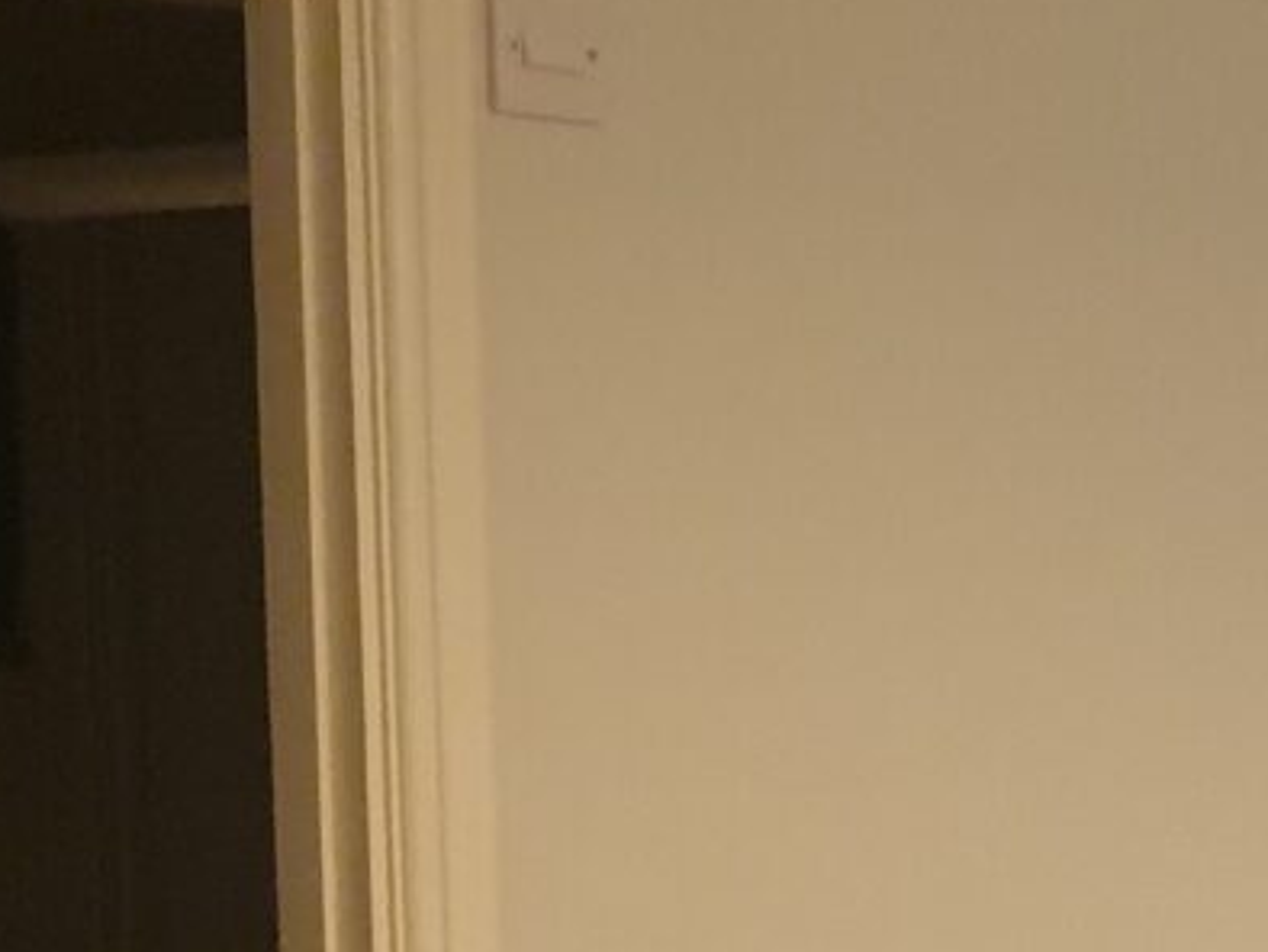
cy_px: 1418
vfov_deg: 10.6
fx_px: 4948
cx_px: 2555
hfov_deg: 12.7
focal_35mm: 135
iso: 320
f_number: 1.5
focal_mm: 4.3
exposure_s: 1/25
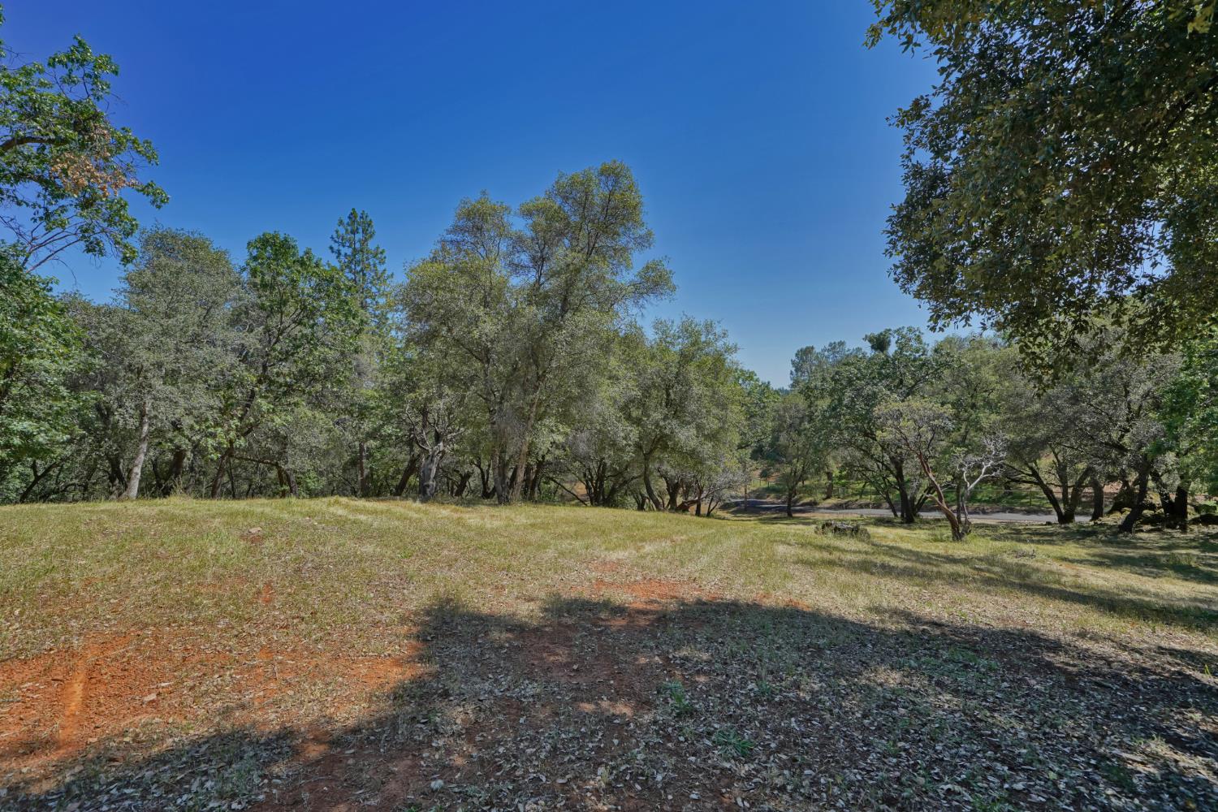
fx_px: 507
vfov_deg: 77.3
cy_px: 406
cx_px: 609
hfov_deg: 100.4
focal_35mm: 15
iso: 100
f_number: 7.1
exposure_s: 1/160
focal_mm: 15
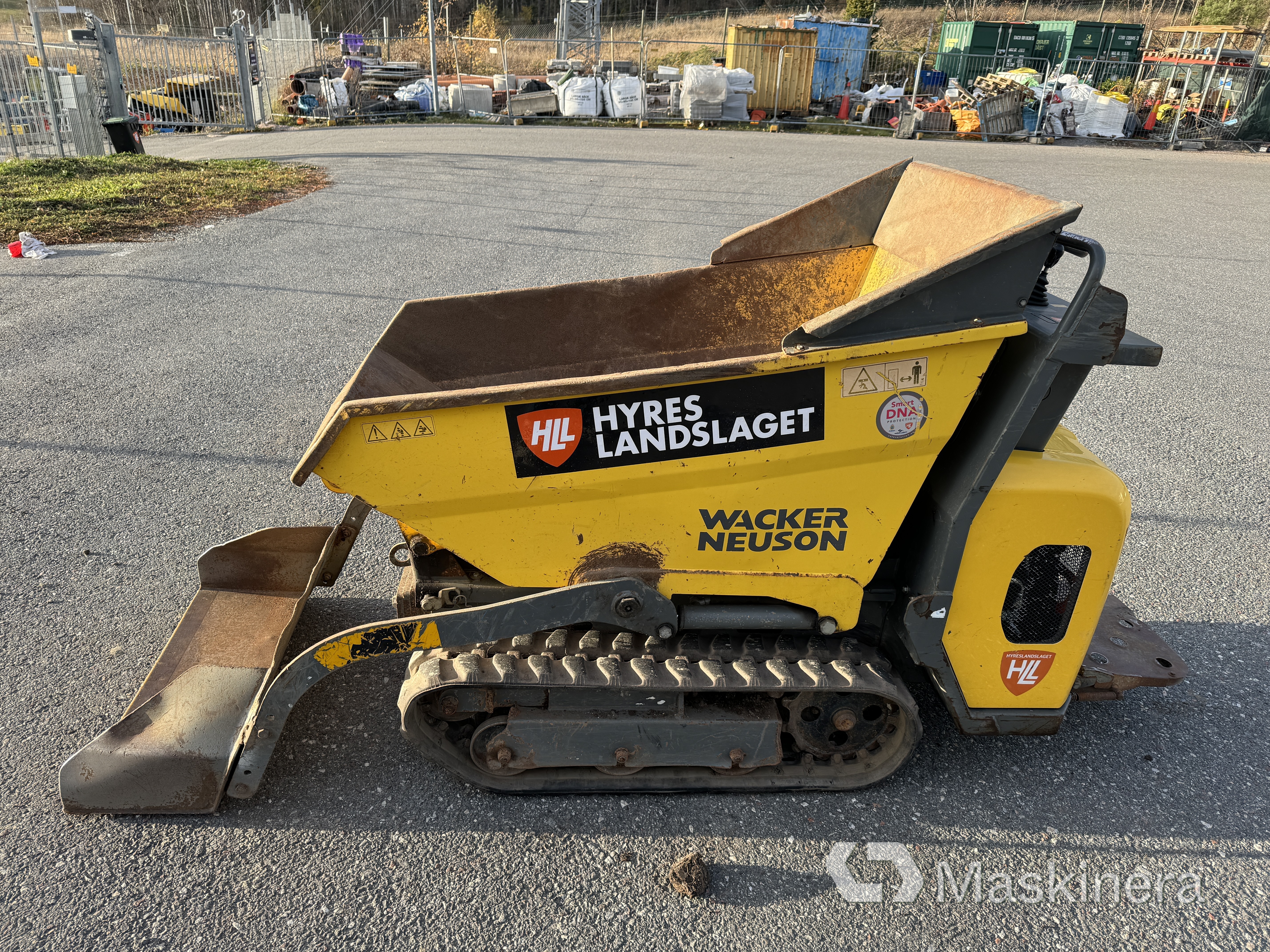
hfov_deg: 71.6
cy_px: 476
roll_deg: -3.7
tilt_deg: -27.7
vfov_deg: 56.8
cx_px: 635
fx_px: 881
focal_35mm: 24
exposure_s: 1/842
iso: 80
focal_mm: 6.76
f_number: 1.78
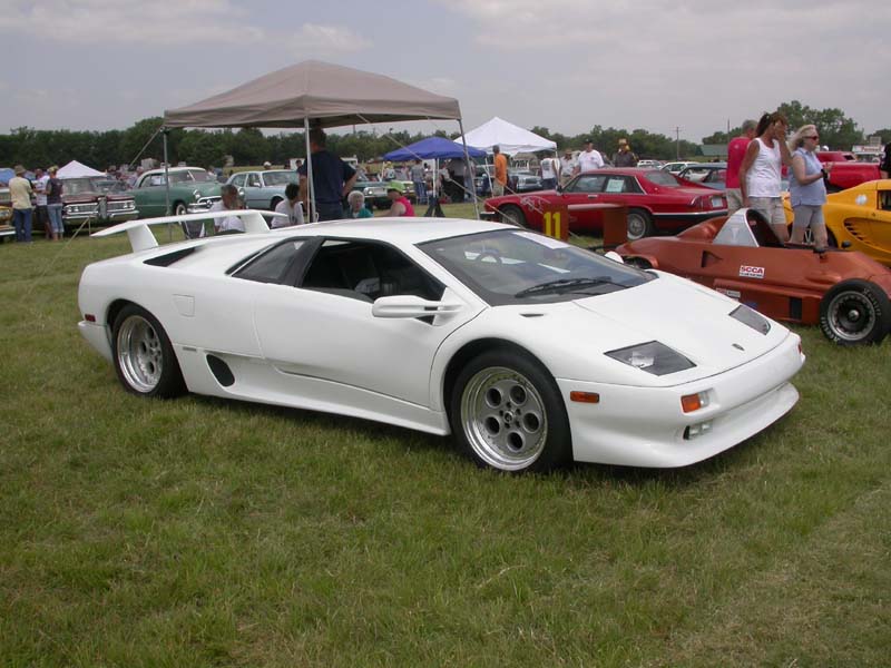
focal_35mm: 38
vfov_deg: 37.7
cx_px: 446
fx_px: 978
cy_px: 334
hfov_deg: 49.0
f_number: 7.5
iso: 100
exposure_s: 1/446
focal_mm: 7.85
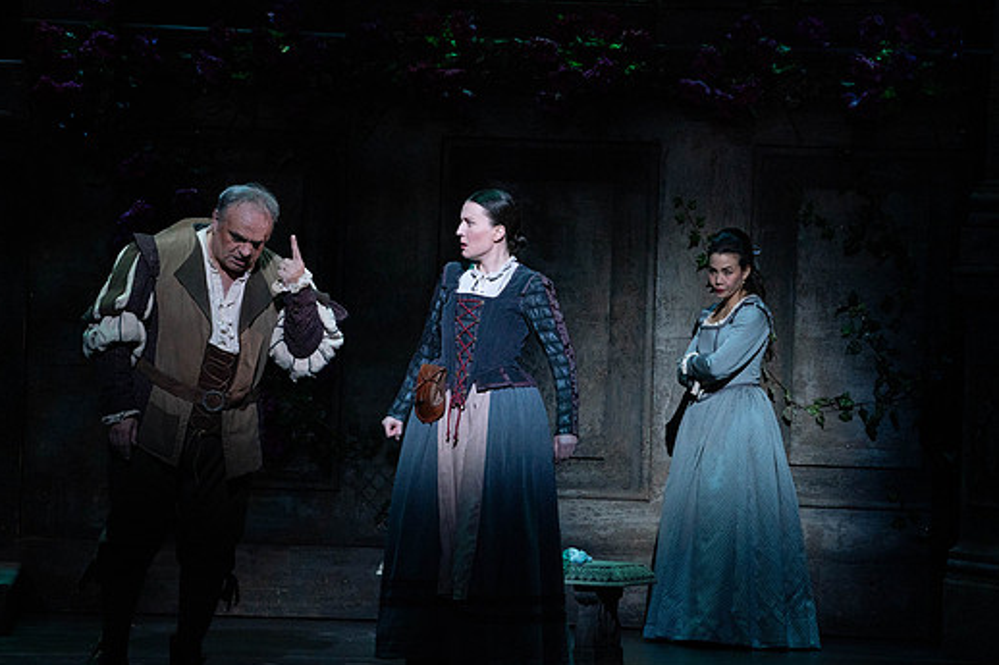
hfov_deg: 9.2
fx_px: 6214
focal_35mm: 224
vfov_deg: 6.1
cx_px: 457
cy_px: 352
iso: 5000
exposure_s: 1/250
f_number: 7.1
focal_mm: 200
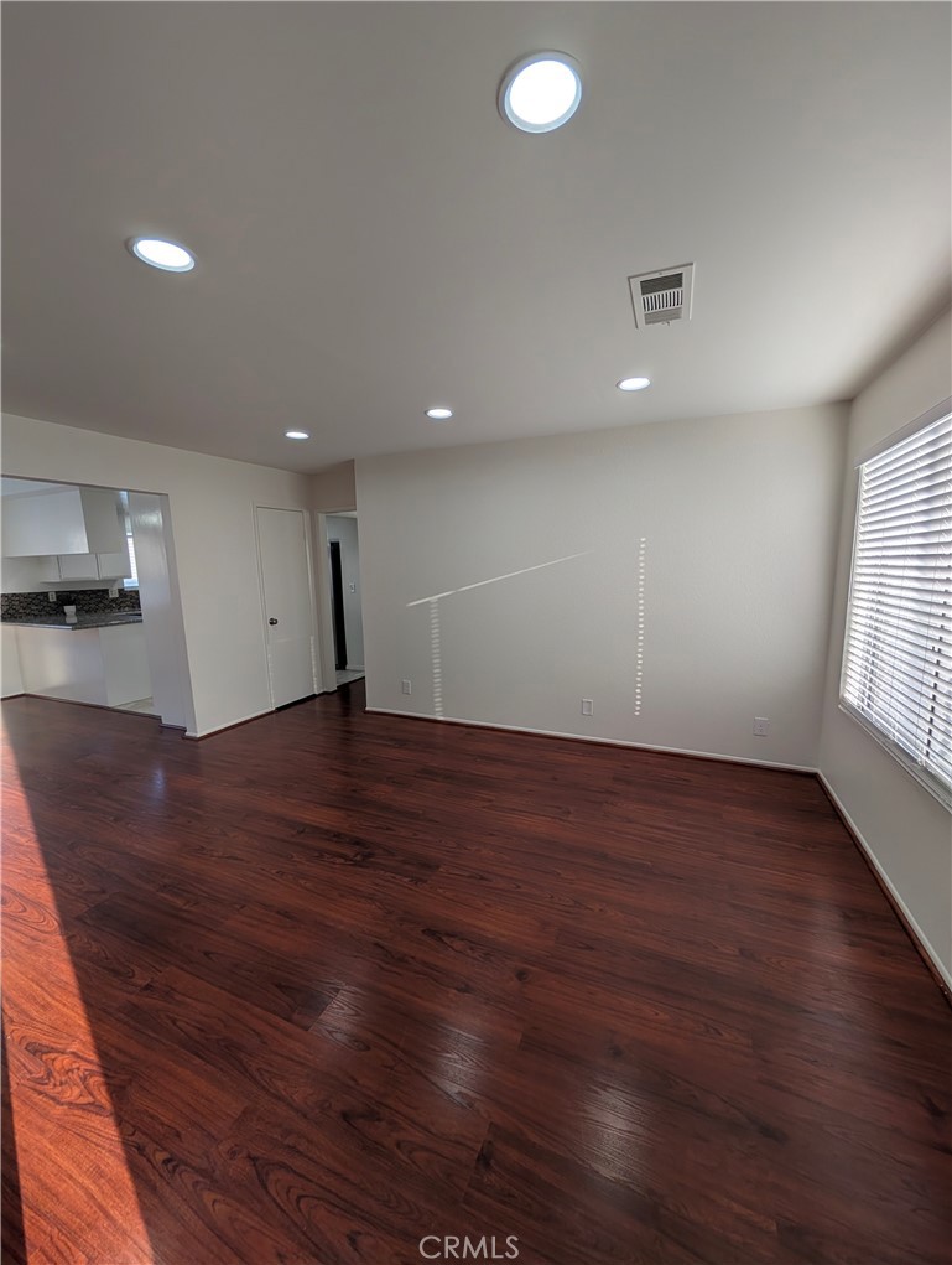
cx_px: 476
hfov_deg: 94.7
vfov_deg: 110.4
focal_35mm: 12
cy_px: 632
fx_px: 439
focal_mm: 2.02
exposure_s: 1/527
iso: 45
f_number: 1.7
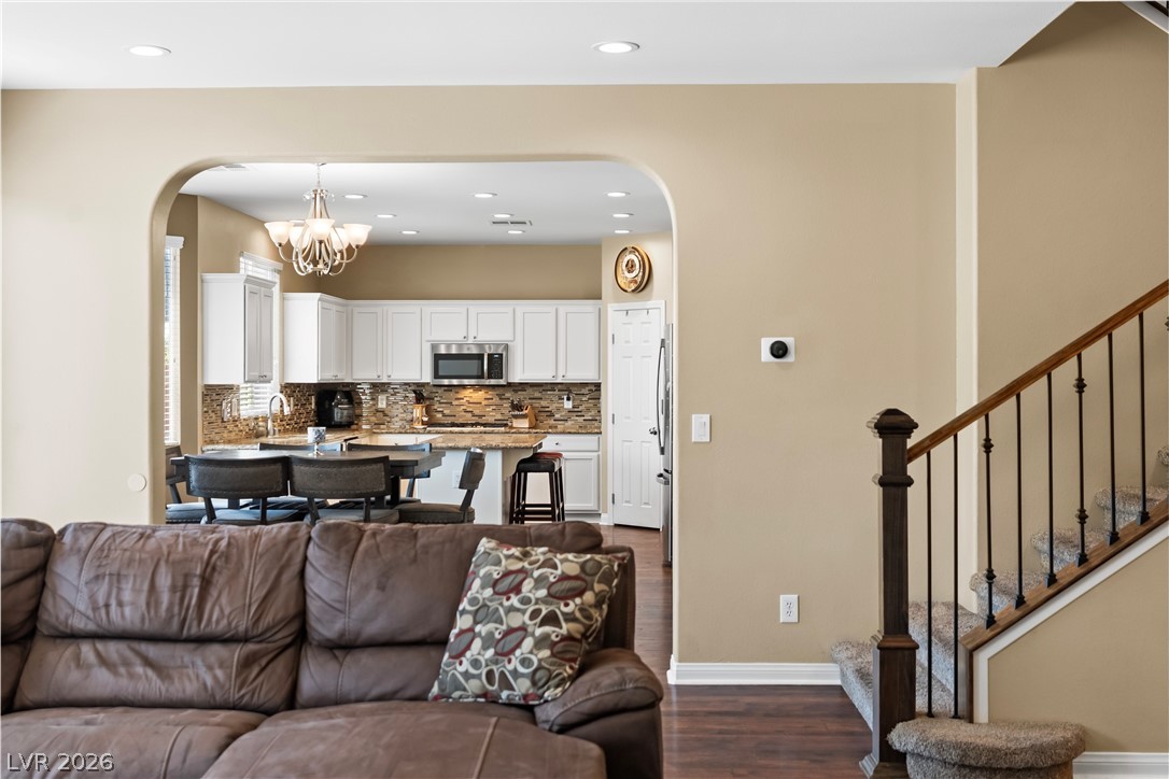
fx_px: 1364
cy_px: 390
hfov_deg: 46.4
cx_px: 584
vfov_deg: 31.9
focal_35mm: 42
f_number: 2.8
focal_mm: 28
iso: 400
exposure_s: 1/100
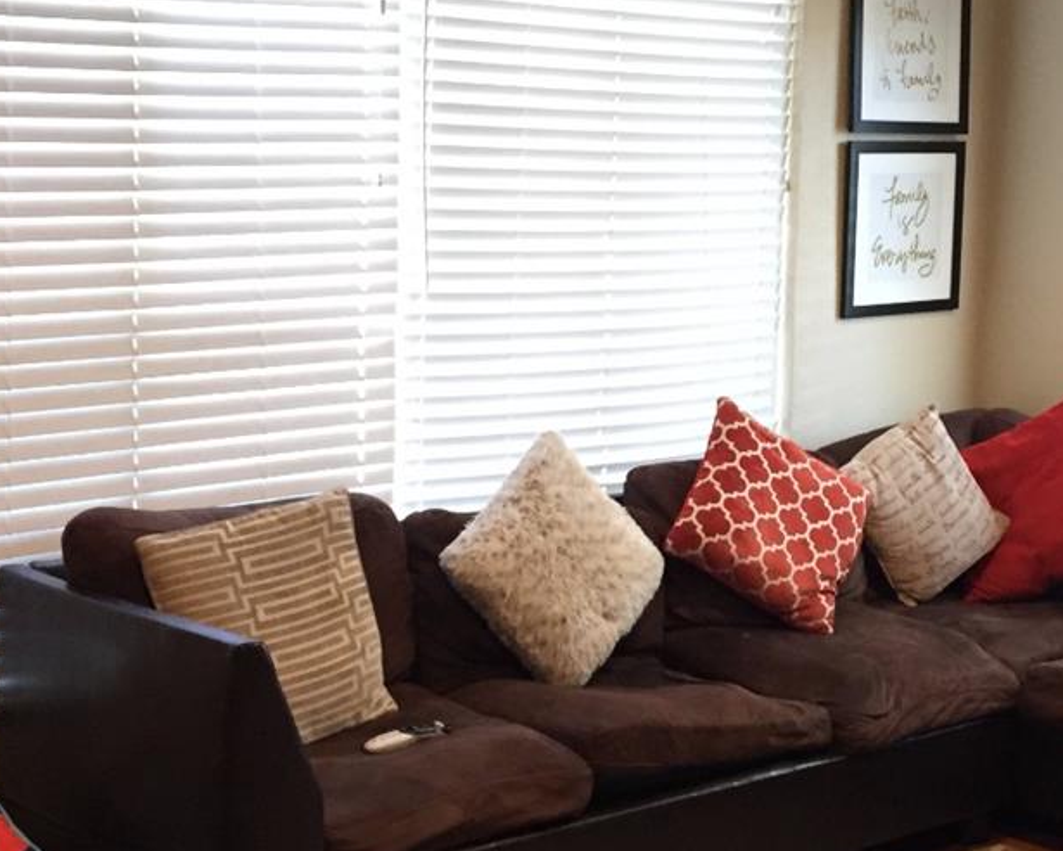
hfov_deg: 27.1
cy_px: 342
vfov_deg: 22.1
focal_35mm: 69
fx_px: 2171
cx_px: 804
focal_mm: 4.15
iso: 160
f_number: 2.2
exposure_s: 1/30
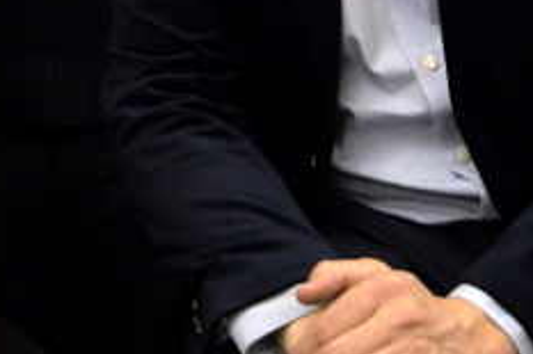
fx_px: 2604
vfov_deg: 7.6
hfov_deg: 11.6
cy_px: -235
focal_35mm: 176
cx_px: 117
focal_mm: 40
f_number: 5.6
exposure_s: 1/80
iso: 12800
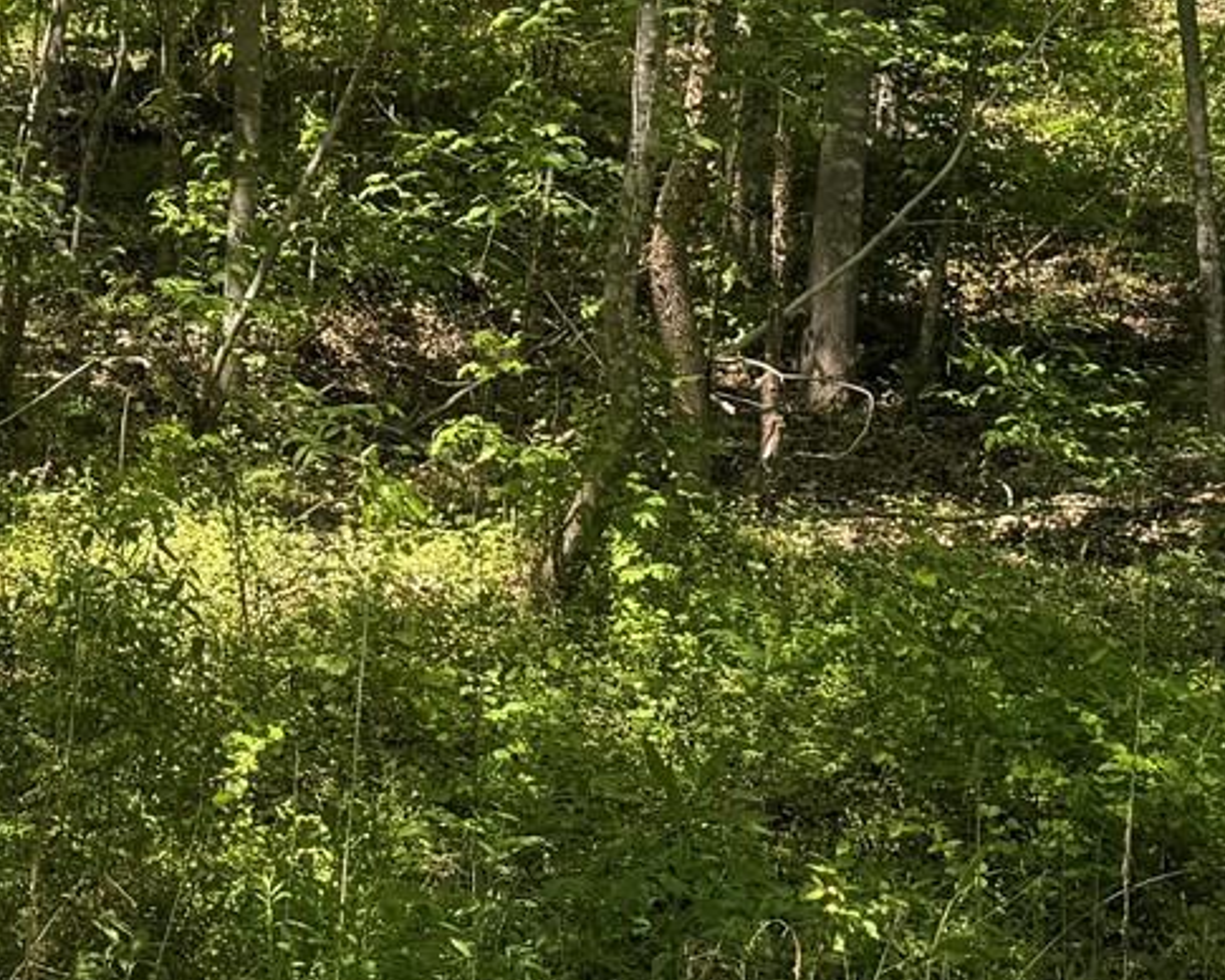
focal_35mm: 99
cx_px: 258
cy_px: 253
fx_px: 3589
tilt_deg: +5.2
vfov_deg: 15.5
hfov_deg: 19.2
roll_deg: -2.4
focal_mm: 6.76
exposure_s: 1/788
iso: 80
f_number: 1.78
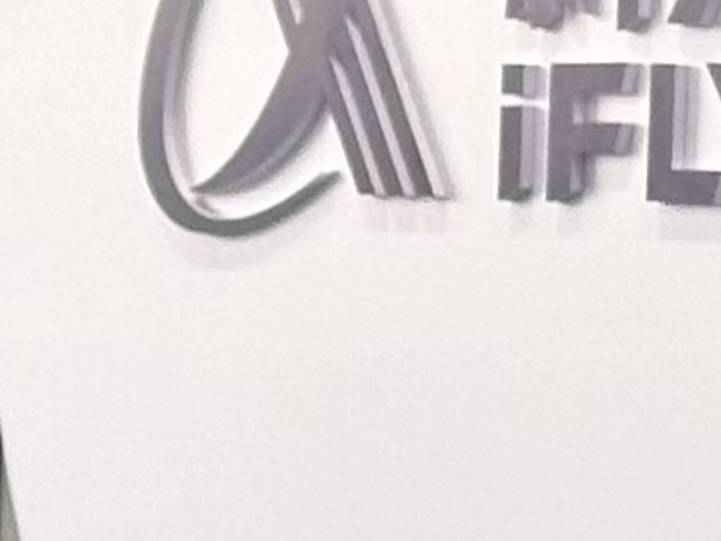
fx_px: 7998
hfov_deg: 4.9
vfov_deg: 3.9
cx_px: 2057
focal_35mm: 384
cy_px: 537
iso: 64
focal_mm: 6.86
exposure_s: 1/100
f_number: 1.78
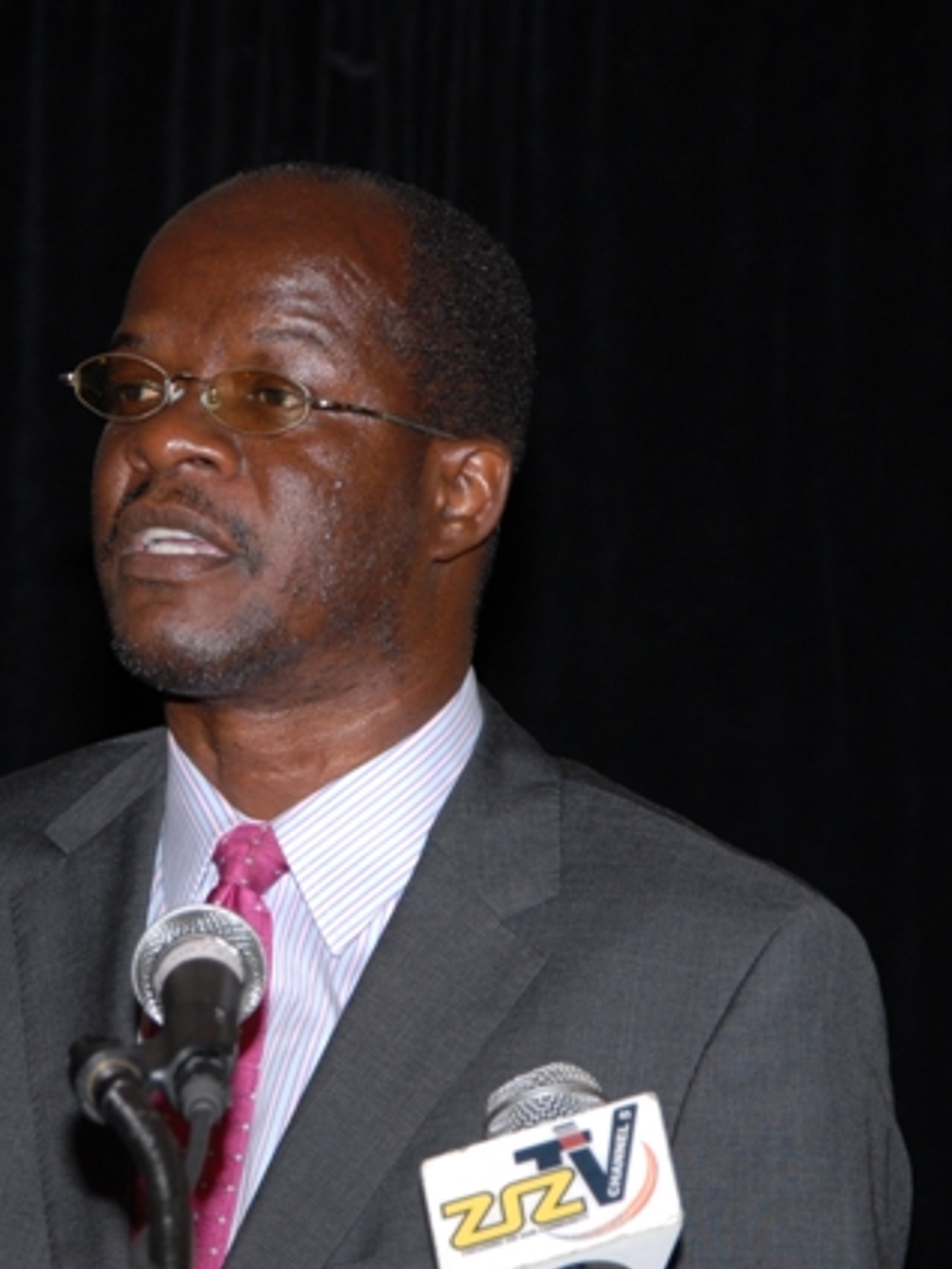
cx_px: 338
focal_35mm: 196
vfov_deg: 10.1
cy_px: 634
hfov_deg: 7.6
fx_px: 7187
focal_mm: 90
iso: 200
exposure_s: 1/60
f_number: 5.3
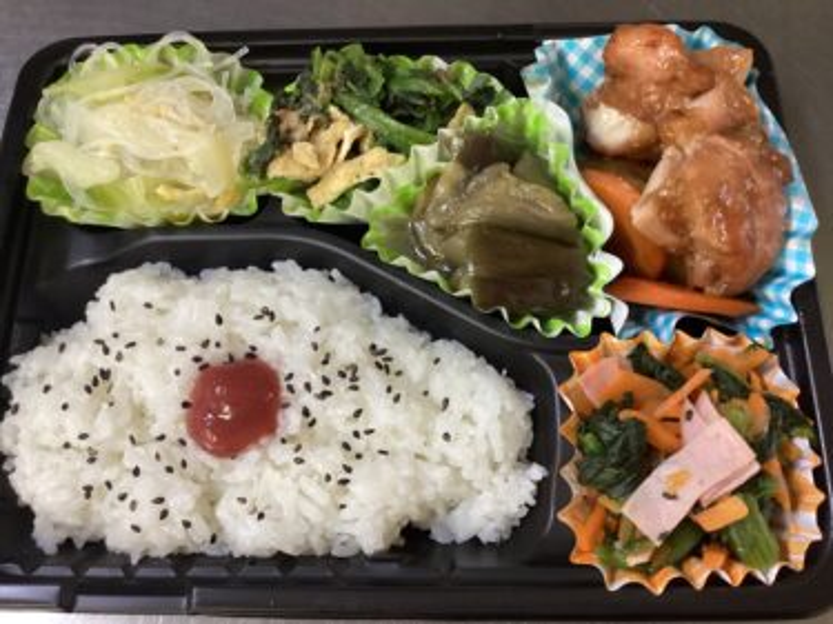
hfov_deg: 58.4
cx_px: 416
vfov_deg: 45.4
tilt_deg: -71.0
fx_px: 746
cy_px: 312
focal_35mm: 31
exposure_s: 1/60
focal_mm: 3.3
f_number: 2.4
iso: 250
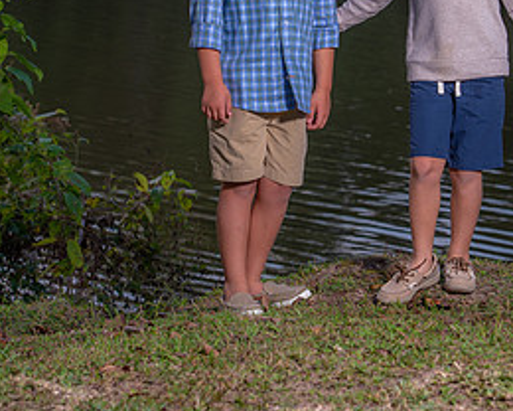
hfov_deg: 10.3
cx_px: 296
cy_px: 117
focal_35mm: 188
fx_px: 2854
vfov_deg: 8.2
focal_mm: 90
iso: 200
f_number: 5.6
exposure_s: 1/160
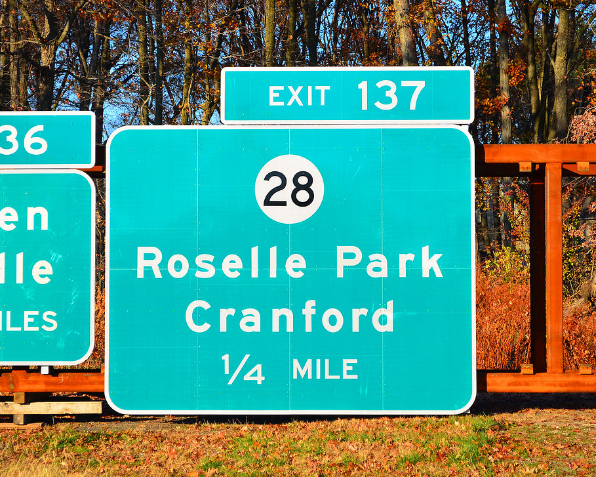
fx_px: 1650
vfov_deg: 16.4
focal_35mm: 94
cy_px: 238
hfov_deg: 20.5
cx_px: 296
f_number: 6.3
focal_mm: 55
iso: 100
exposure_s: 1/160
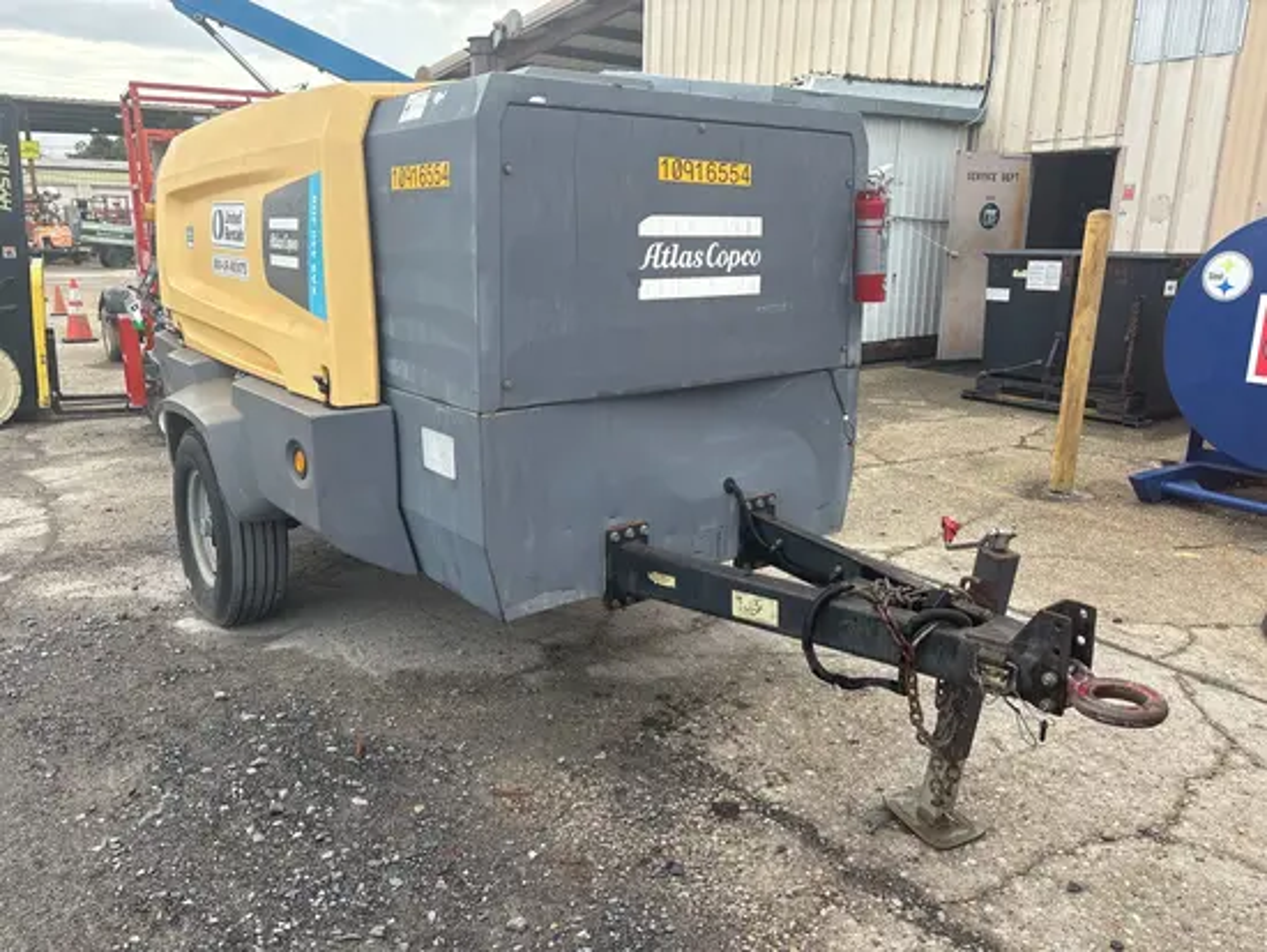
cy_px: 476
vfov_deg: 53.1
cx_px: 634
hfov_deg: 67.3
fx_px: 952
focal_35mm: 26
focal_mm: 5.96
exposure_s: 1/244
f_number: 1.6
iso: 40
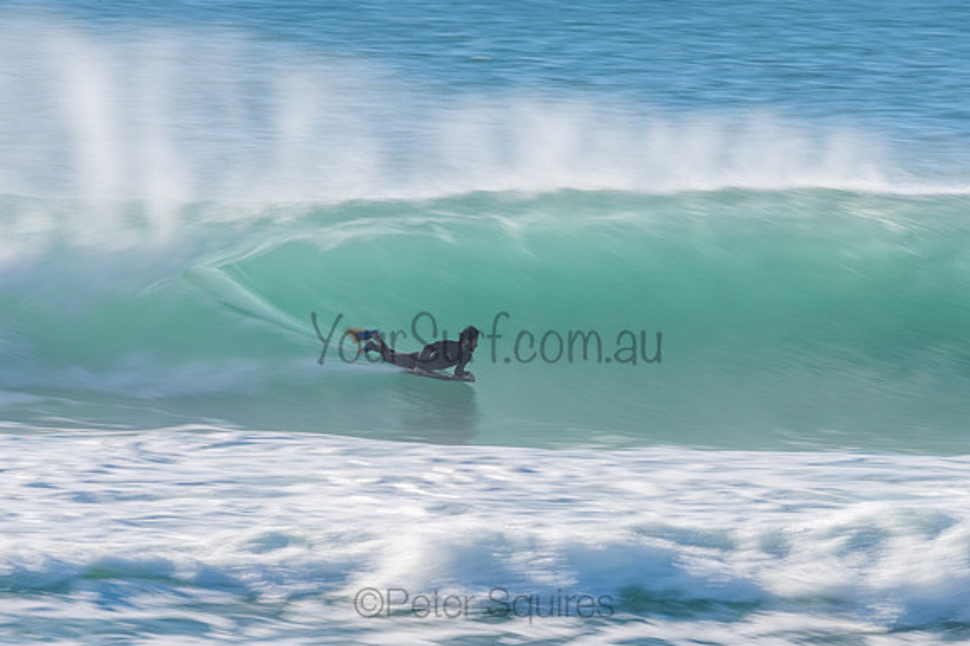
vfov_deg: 2.2
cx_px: 484
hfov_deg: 3.3
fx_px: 16588
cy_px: 324
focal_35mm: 616
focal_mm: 500
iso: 64
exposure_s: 1/30
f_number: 25
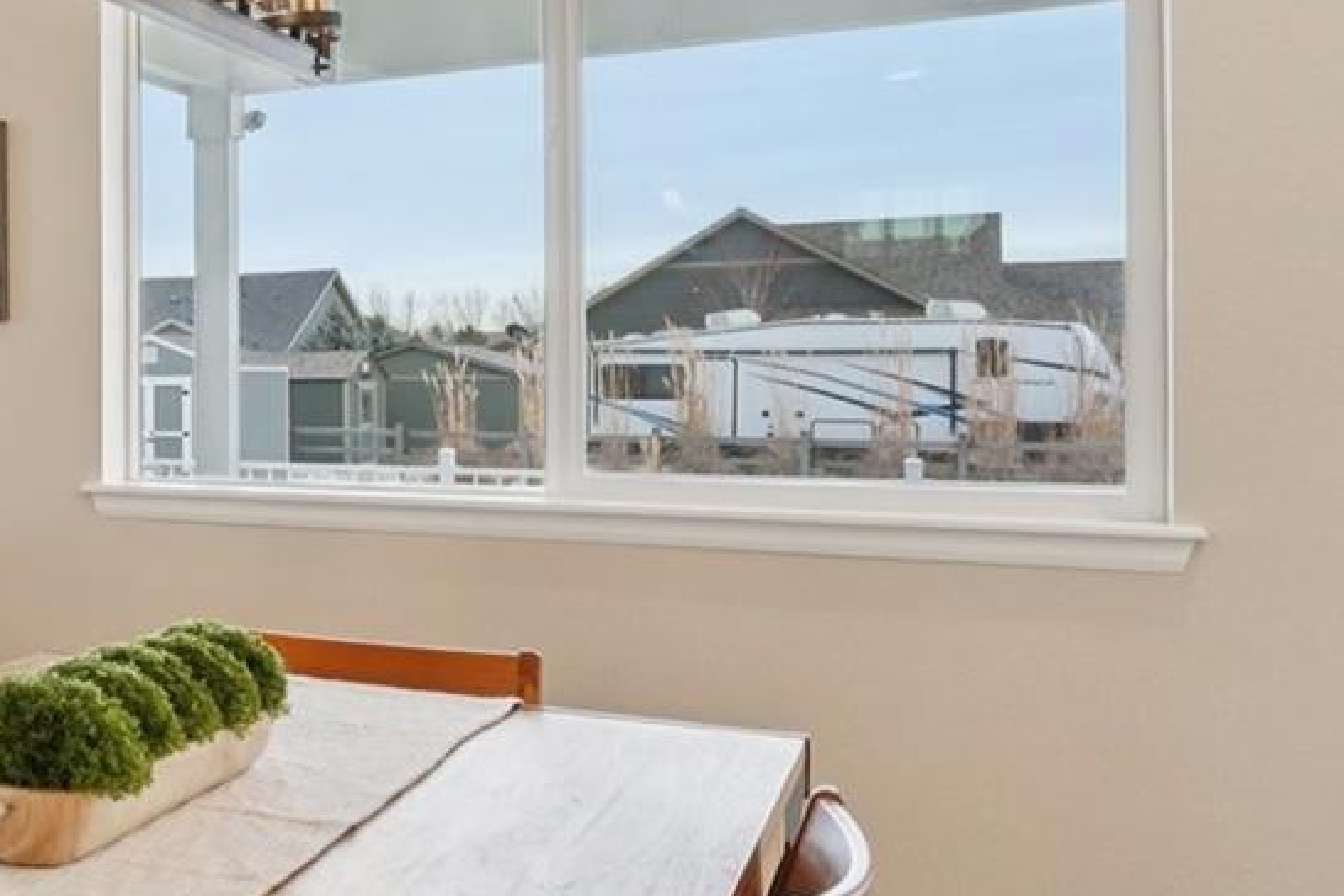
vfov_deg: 32.6
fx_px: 1531
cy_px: 382
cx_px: -441
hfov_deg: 33.3
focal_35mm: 41
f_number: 8
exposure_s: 1/30
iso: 400
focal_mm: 14
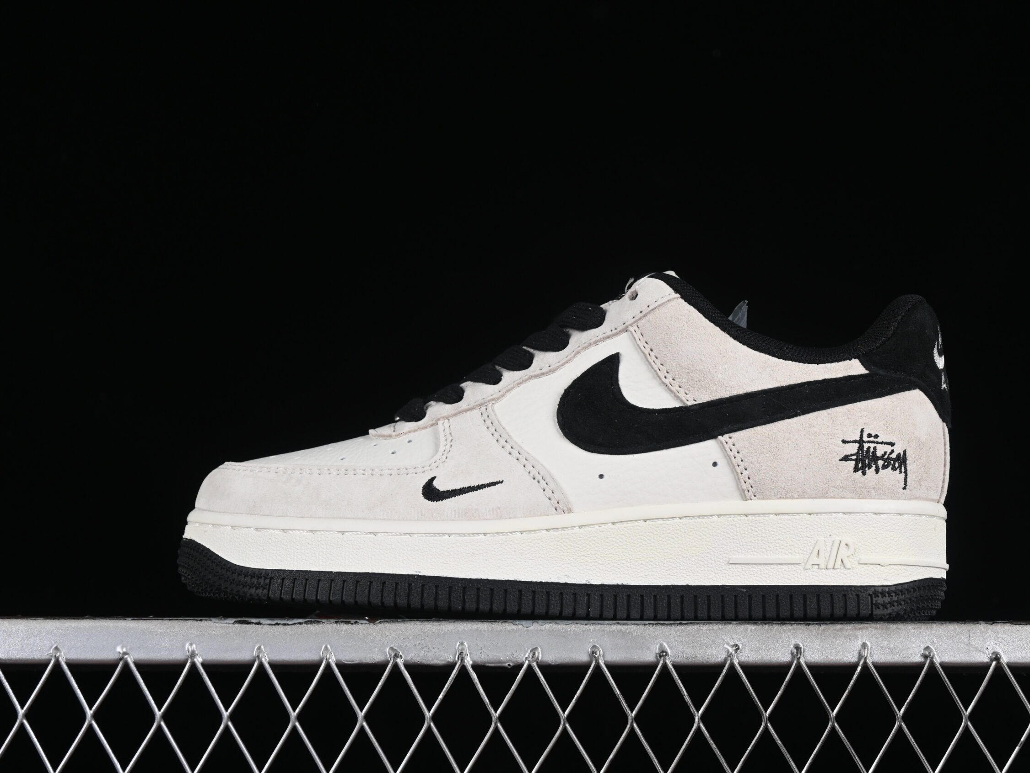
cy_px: 383
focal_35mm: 82
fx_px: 2440
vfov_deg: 18.0
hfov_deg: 23.8
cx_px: 575
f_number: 8
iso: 160
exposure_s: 1/80
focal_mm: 50
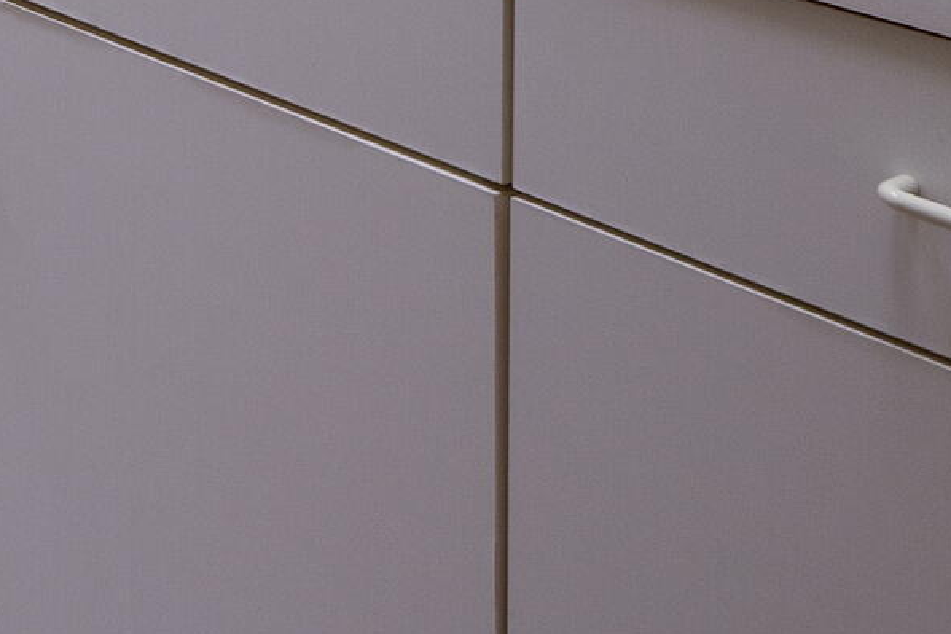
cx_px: -863
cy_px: -652
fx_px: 1981
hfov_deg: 18.9
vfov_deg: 14.8
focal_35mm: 75
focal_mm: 16
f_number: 11
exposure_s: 1/8
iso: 200
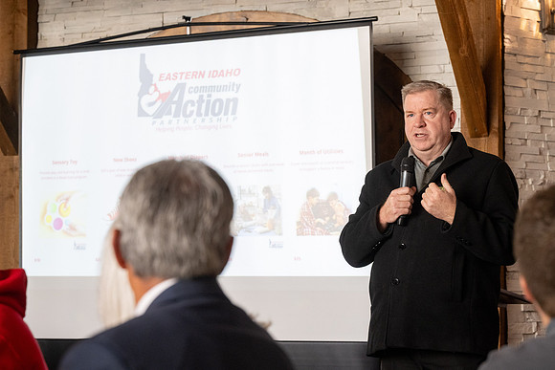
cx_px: 278
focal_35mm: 92
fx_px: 1419
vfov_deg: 14.9
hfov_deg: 22.1
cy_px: 185
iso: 2500
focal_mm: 92
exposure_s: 1/320
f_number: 5
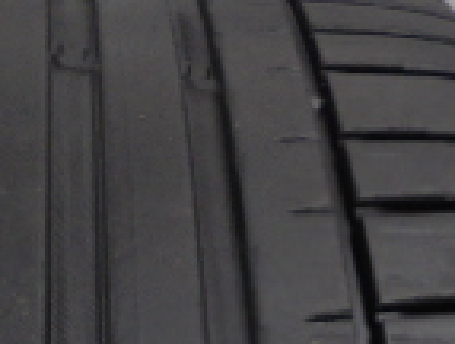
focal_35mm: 116
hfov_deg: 16.6
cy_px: 41
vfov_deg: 12.7
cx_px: 25
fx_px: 1529
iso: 100
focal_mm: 4.6
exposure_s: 1/30
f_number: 3.5
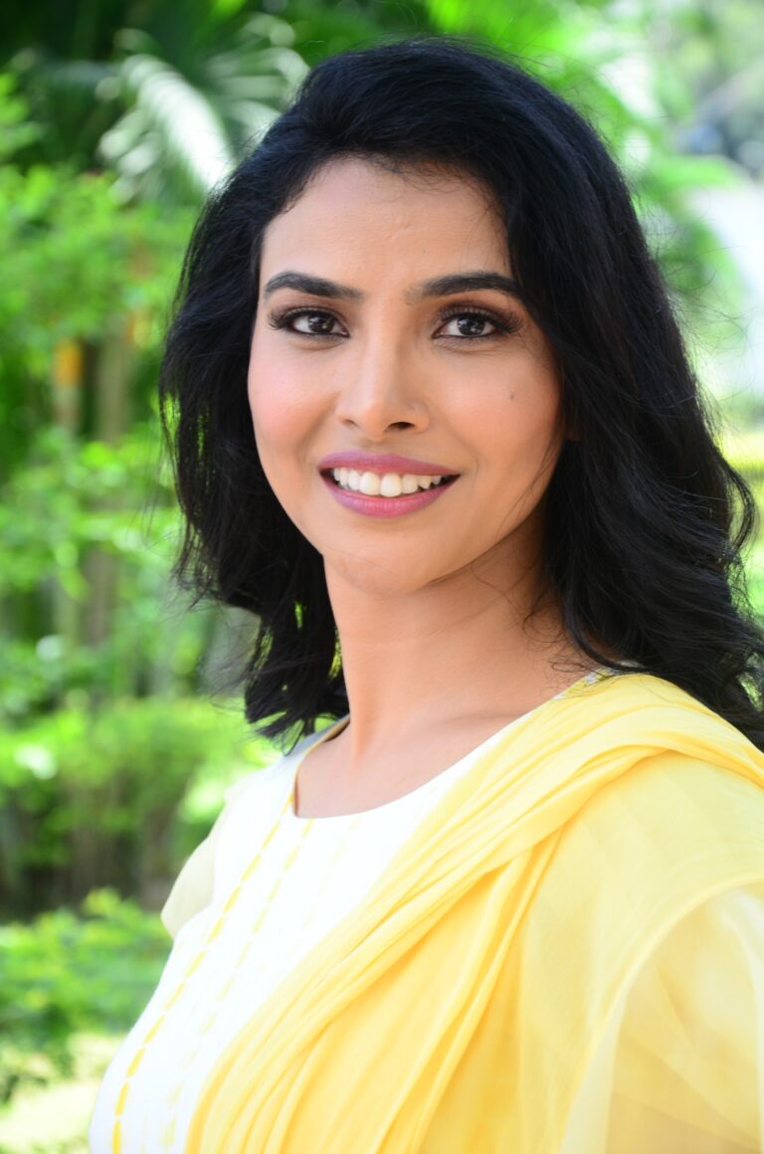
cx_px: 382
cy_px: 577
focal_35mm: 128
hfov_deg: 10.7
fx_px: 4078
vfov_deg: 16.1
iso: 400
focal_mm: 85
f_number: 5.6
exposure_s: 1/125
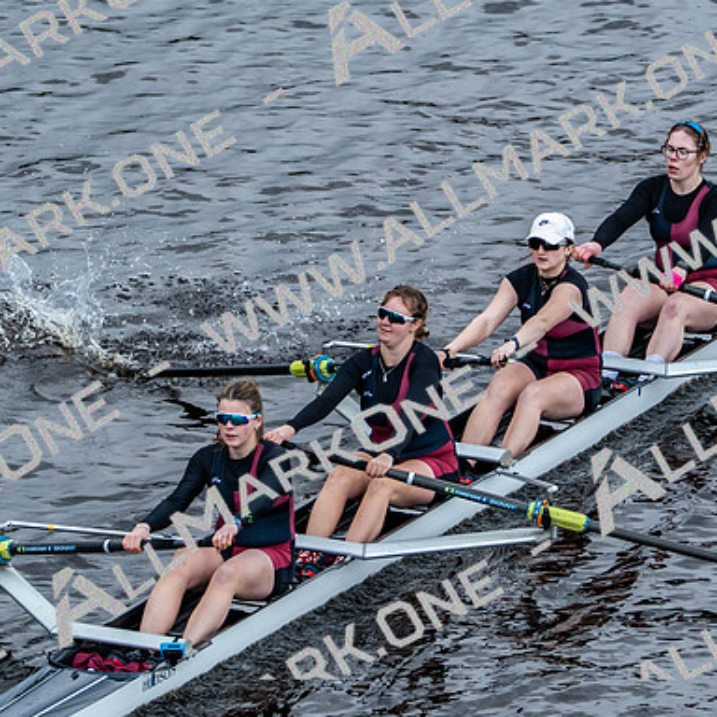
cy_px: 359
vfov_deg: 3.8
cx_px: 431
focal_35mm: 461
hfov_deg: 3.8
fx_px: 10803
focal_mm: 359
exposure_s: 1/1000
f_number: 6.3
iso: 1600
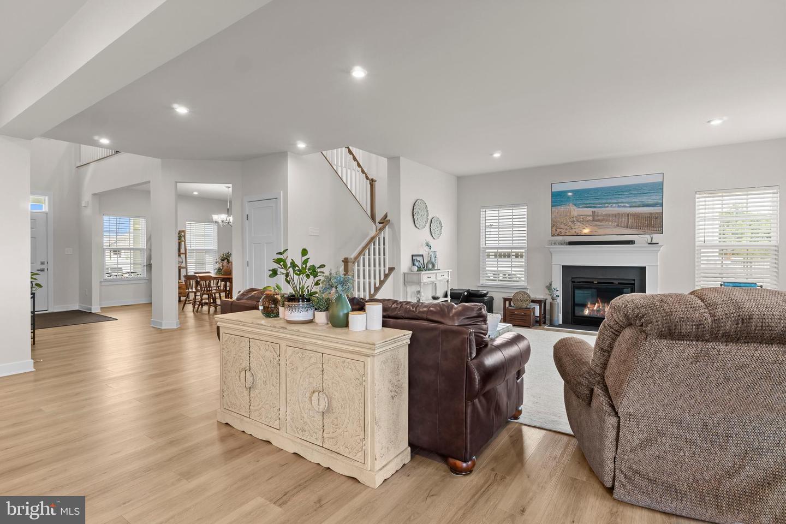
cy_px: 262
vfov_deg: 67.8
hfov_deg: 90.5
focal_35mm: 18
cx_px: 393
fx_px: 390
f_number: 7.1
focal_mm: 11.9
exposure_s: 1/2.5
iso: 200
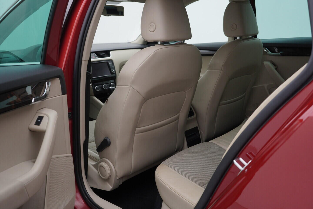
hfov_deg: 53.1
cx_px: 156
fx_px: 313
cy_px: 104
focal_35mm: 36
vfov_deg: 36.9
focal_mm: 24
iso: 125
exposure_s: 1/60
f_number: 3.5
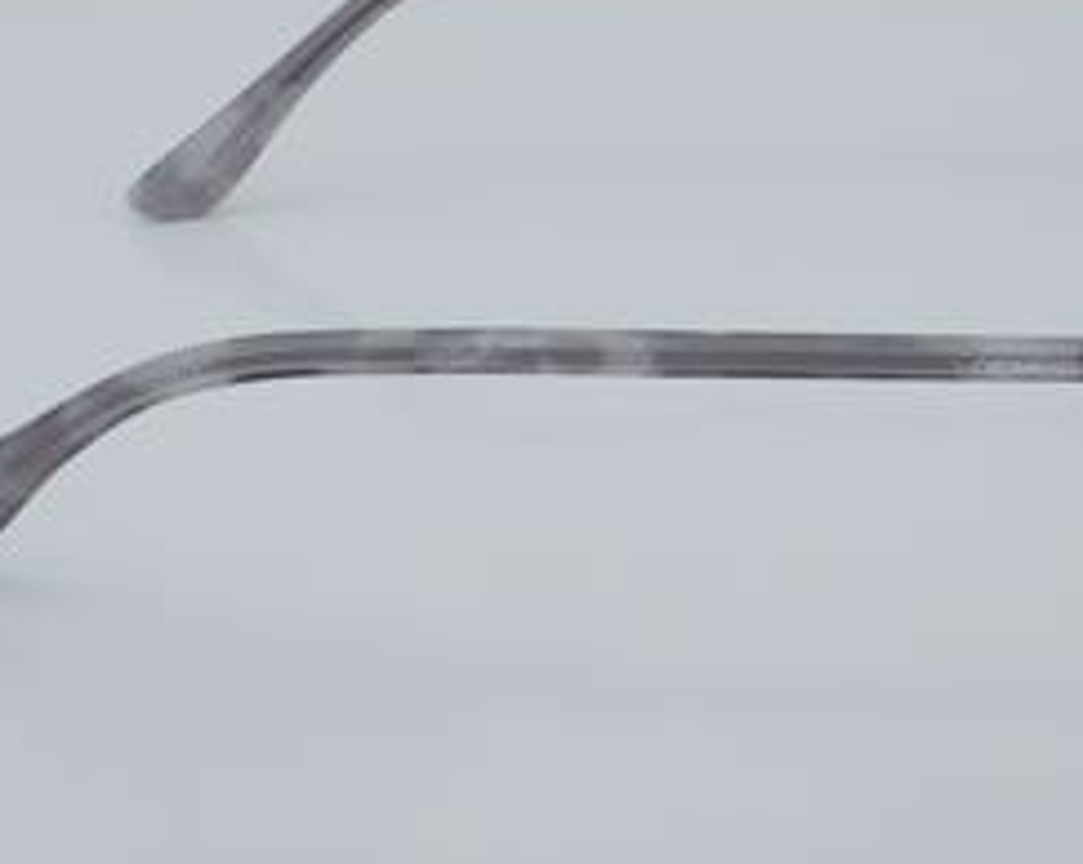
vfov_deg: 13.3
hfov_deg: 16.5
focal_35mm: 116
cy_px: 330
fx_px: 3715
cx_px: 735
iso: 100
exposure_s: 1/4
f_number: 32
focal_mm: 50
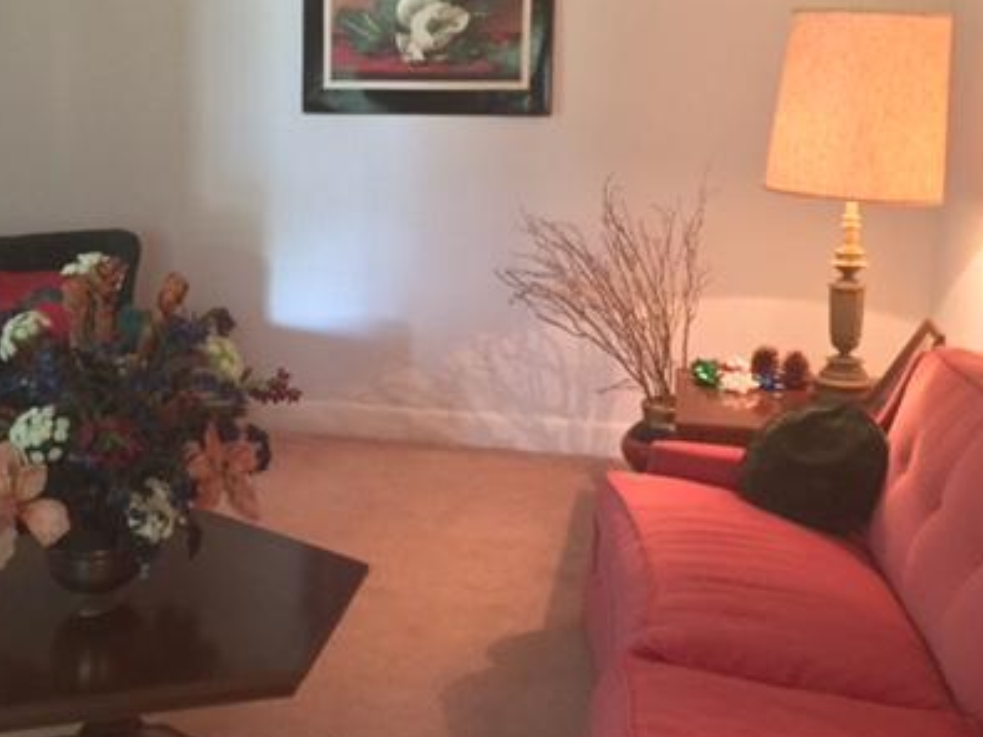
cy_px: 271
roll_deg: -1.6
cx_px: 289
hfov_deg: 39.7
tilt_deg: -9.2
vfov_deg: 30.7
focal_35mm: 47
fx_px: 1334
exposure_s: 1/15
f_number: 2.2
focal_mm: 4.15
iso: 400
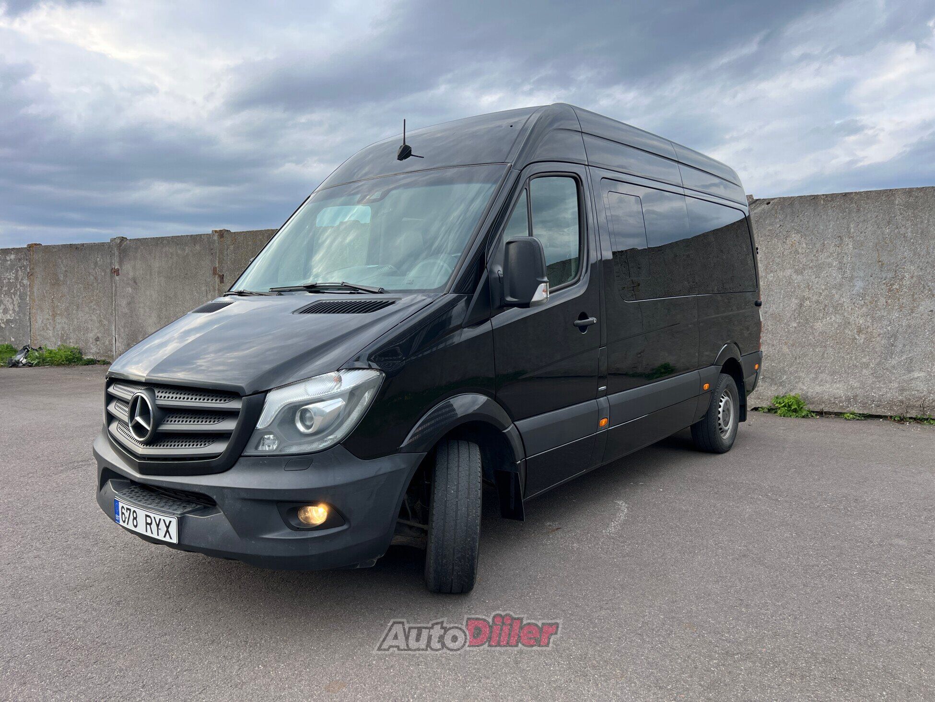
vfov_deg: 53.1
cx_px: 468
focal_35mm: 26
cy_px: 351
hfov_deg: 67.3
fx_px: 702
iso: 50
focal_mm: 5.7
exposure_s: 1/887
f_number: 1.5
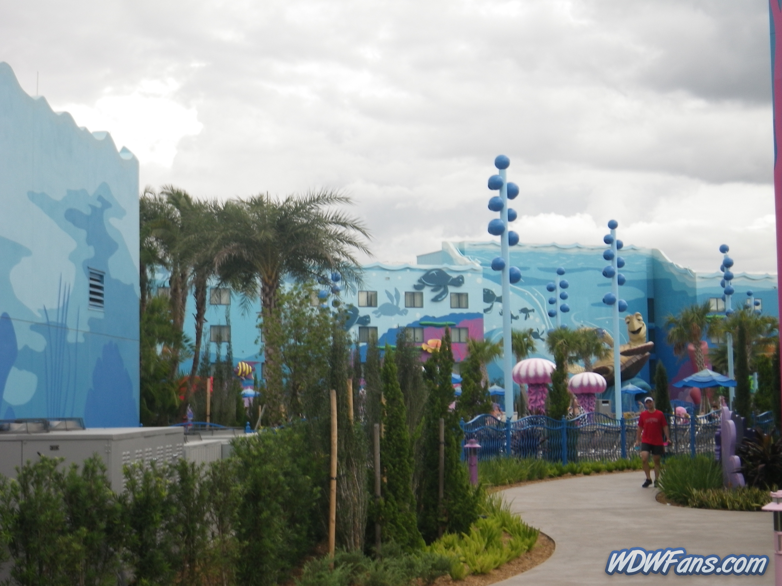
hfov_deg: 31.2
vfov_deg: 23.7
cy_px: 293
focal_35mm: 62
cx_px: 391
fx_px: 1401
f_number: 4.6
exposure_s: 1/100
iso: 80
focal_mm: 11.1
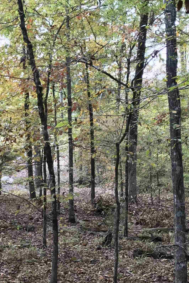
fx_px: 441
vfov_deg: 35.4
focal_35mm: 56
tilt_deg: -9.1
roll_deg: +2.0
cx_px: 54
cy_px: 180
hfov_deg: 24.0
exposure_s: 1/60
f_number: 1.8
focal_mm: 3.99
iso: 32
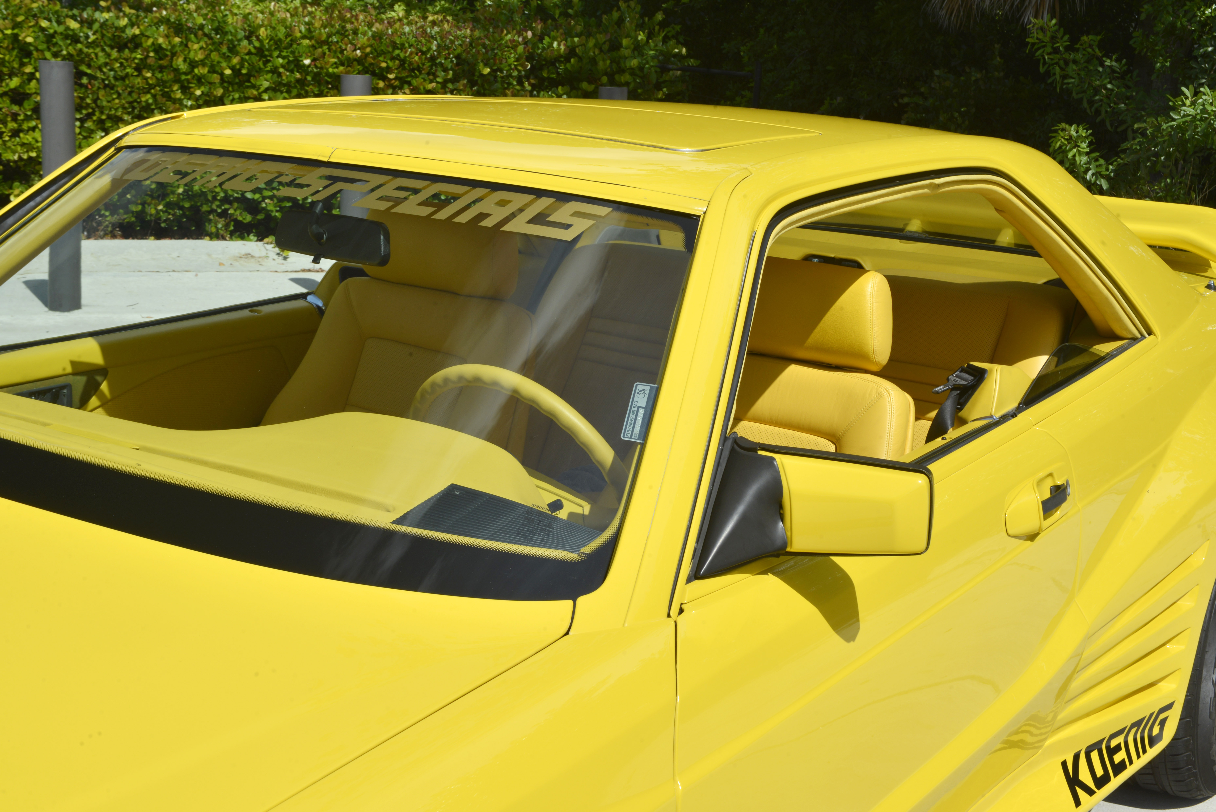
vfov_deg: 27.0
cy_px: 406
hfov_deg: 39.6
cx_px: 608
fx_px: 1689
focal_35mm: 50
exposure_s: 1/100
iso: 200
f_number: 22
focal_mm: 50
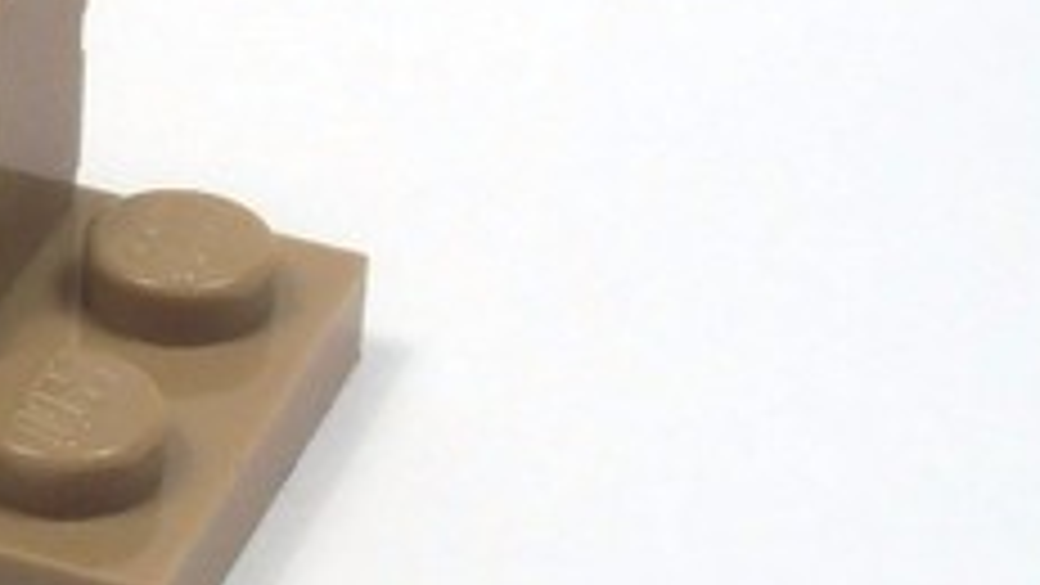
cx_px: -333
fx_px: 4330
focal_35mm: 157
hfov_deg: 13.2
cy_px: 164
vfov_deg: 7.7
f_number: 3.9
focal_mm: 6.61
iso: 80
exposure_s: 1/125
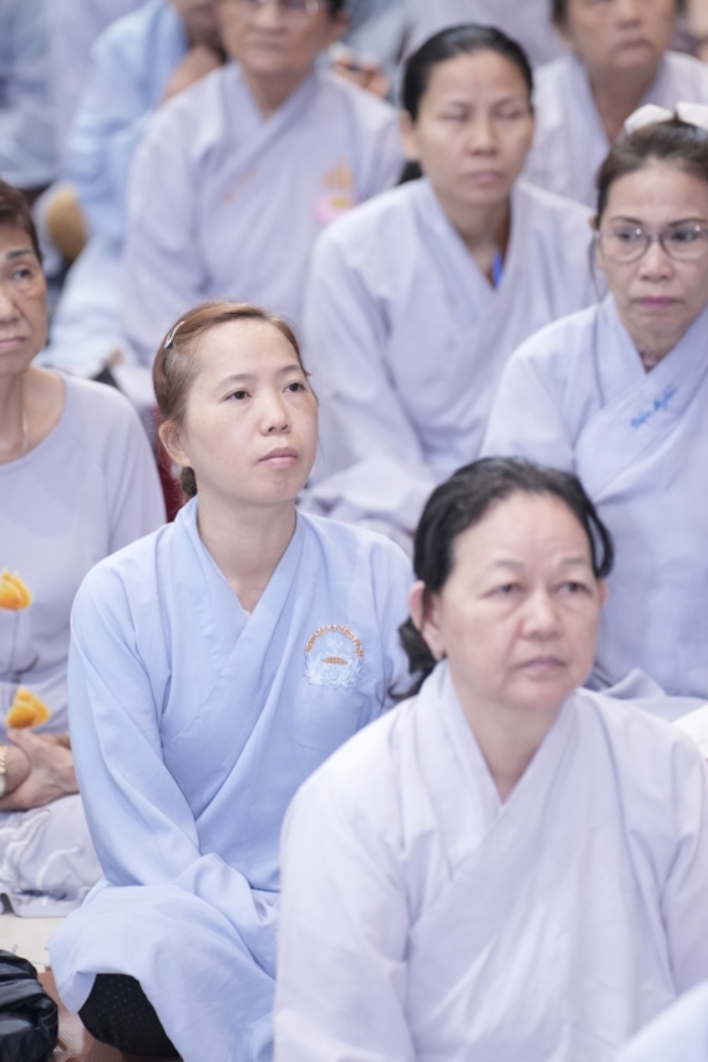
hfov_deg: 6.8
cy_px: 504
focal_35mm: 203
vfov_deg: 10.1
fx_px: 5988
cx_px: 322
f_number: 2.8
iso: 2000
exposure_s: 1/125
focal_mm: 150
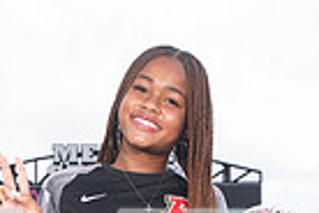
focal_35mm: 137
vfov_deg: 9.3
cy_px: 445
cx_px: 136
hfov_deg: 15.0
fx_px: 1214
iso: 125
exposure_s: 1/320
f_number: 7.1
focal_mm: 42
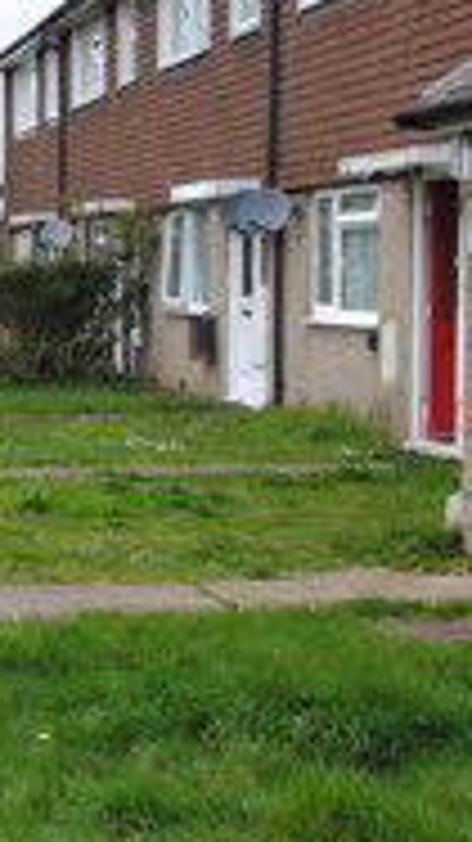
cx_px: -234
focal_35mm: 83
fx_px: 1849
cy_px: 351
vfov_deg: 25.6
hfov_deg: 13.7
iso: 100
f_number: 7.1
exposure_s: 1/200
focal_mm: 22
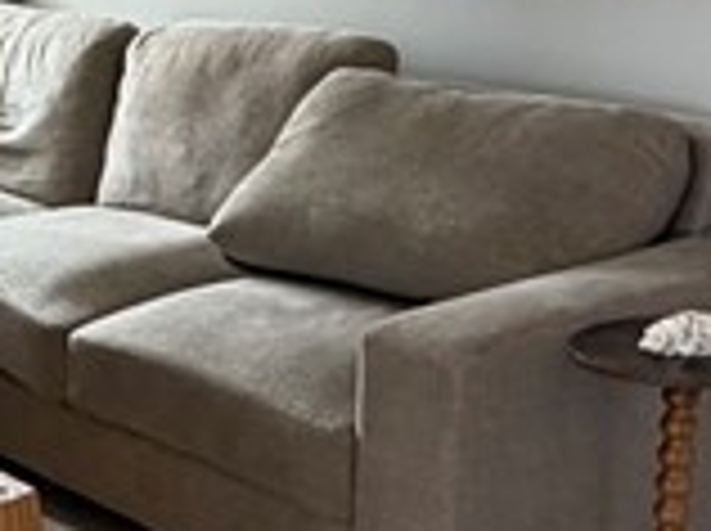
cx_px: 22
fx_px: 1866
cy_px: 513
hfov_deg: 20.9
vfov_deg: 15.9
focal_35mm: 91
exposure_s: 1/60
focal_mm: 2.22
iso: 250
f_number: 2.2
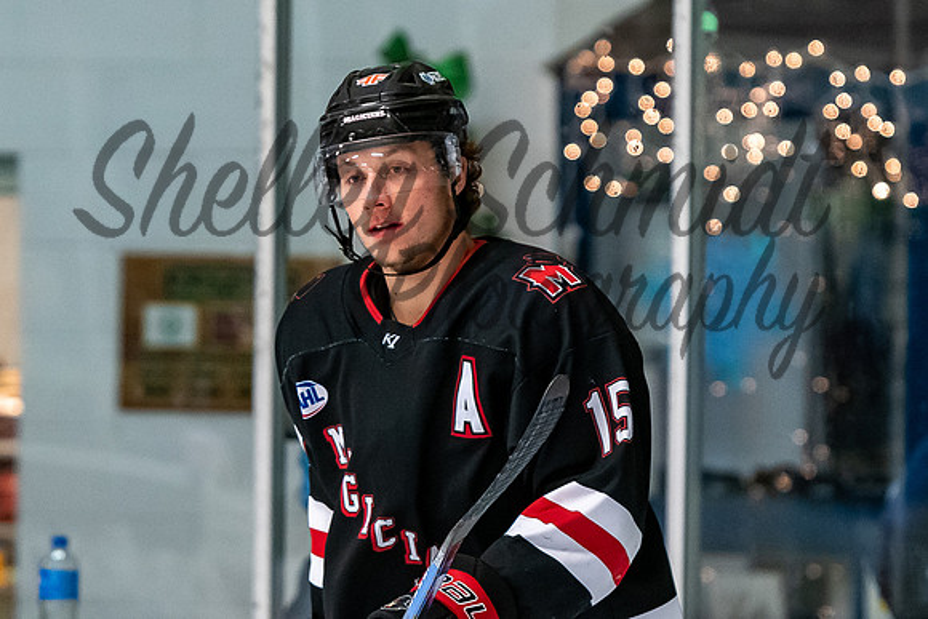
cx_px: 364
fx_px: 13501
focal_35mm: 524
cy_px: 237
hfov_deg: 3.9
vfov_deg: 2.6
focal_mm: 195
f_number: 3.2
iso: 2000
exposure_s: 1/800
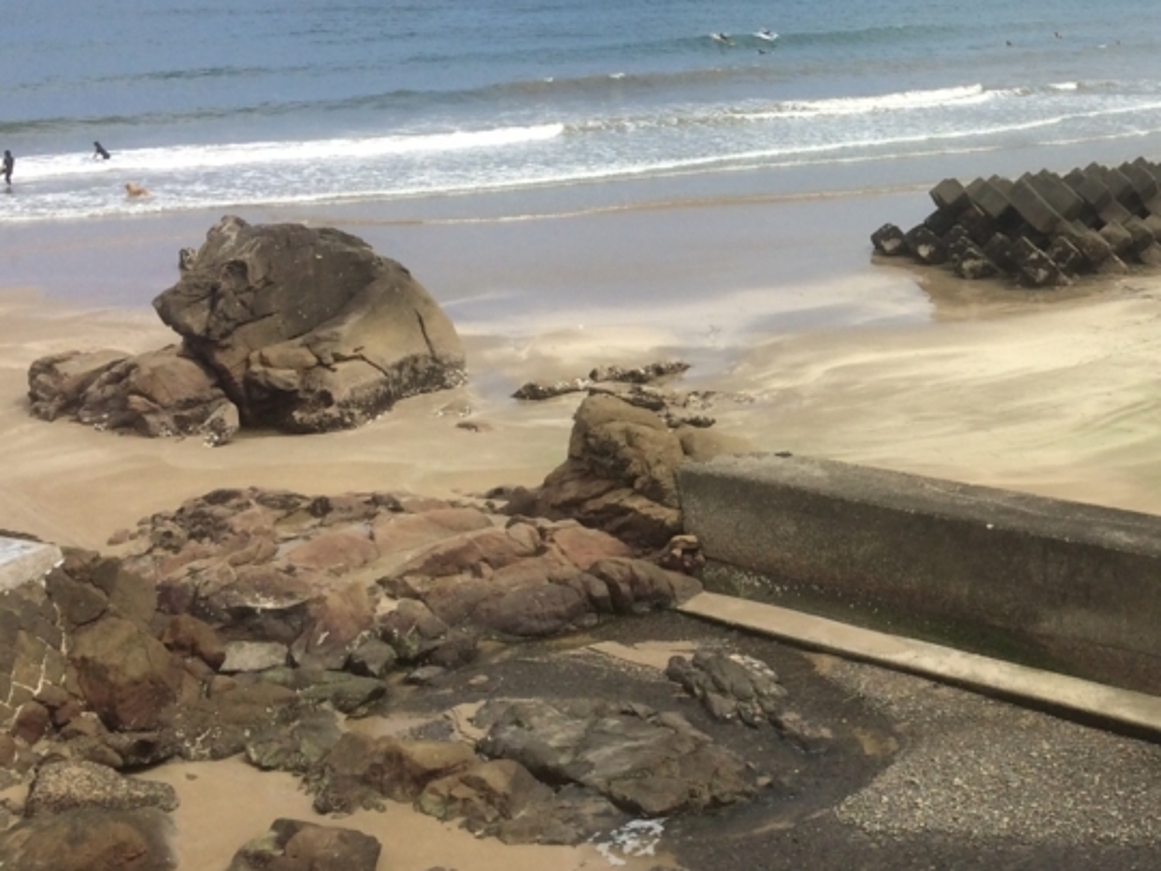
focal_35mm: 55
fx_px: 1845
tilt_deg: -10.5
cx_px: 998
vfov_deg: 26.0
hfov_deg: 33.5
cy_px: 157
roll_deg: -0.7
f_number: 2.2
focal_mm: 4.15
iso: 32
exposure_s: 1/2740
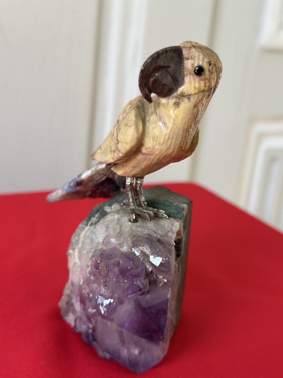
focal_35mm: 48
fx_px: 523
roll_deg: -6.7
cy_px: 189
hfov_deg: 30.3
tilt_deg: -18.9
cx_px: 142
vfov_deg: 39.7
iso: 125
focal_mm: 6.86
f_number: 1.78
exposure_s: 1/121
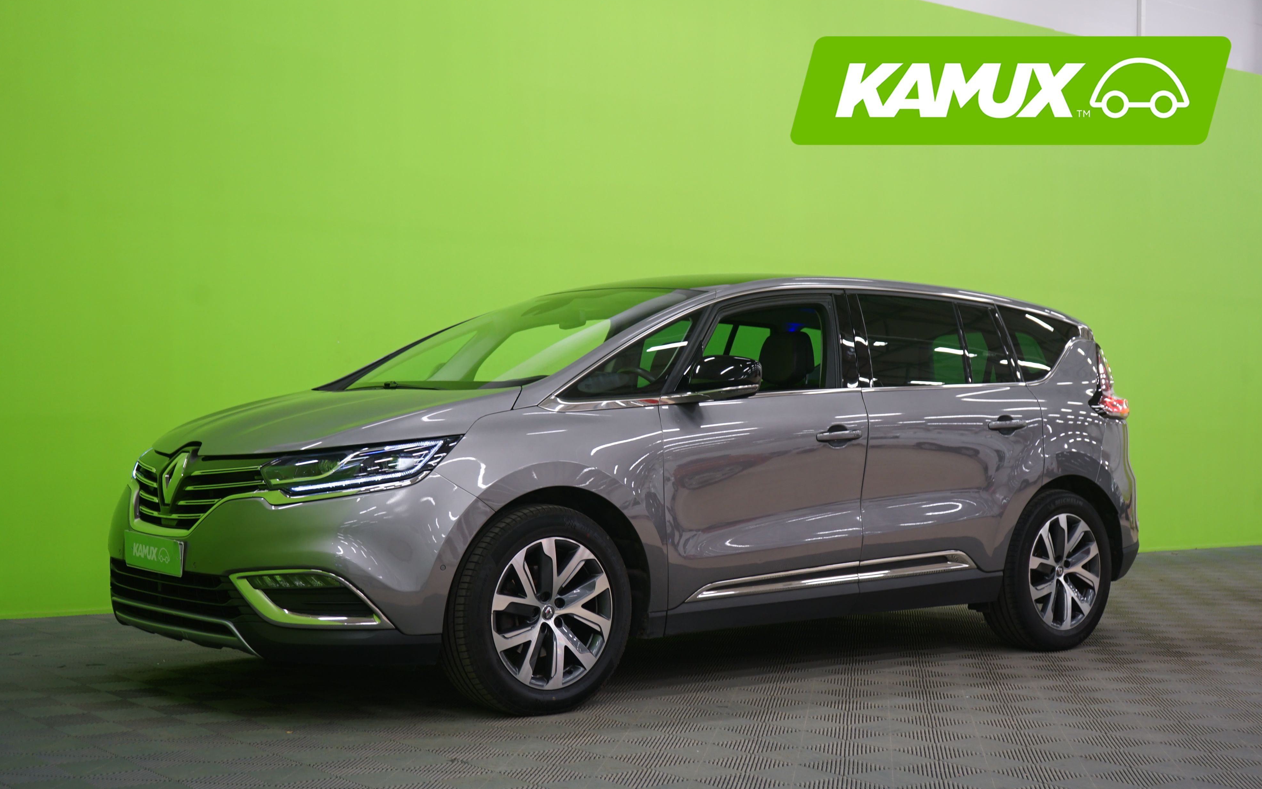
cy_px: 417
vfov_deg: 26.9
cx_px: 631
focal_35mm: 48
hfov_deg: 41.8
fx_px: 1651
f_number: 5
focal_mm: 47
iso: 400
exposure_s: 1/8
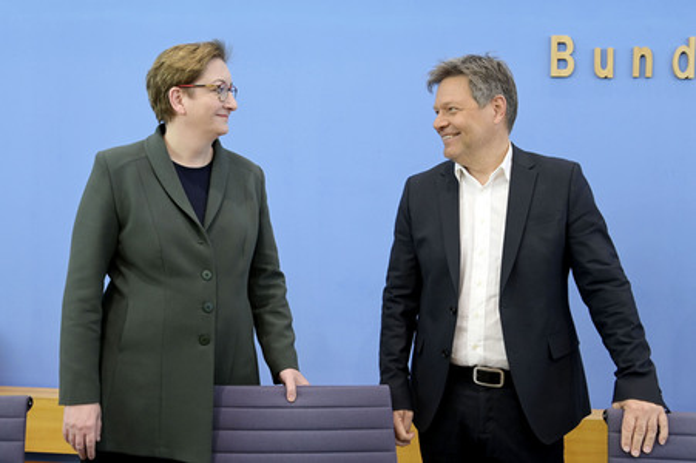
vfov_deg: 41.1
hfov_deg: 58.8
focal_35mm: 32
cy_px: 232
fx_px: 618
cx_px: 348
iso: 3200
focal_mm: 32
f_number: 6.3
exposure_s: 1/400
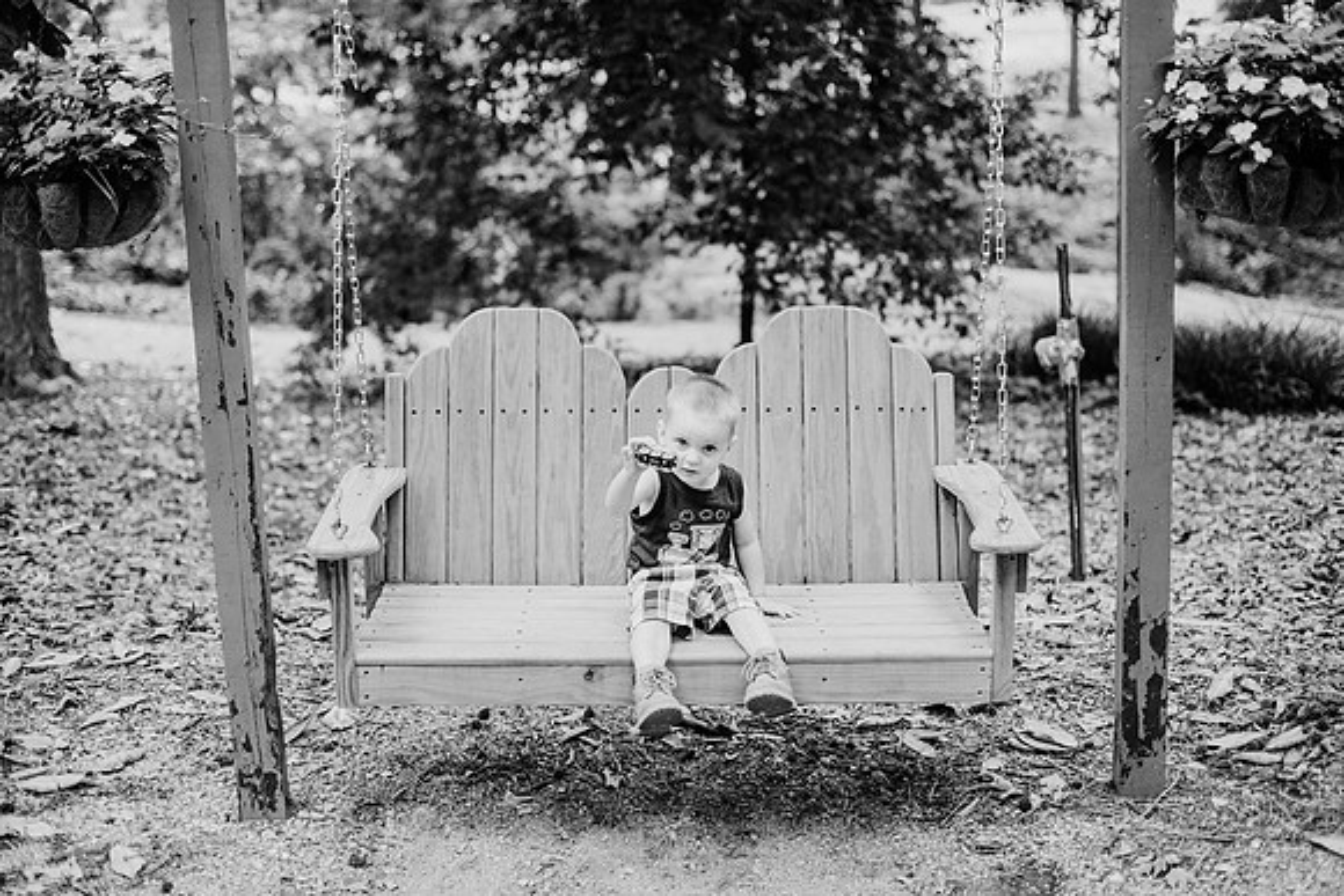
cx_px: 672
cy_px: 448
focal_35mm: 50
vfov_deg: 27.0
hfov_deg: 39.6
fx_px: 1867
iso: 200
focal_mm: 50
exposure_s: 1/640
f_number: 2.2
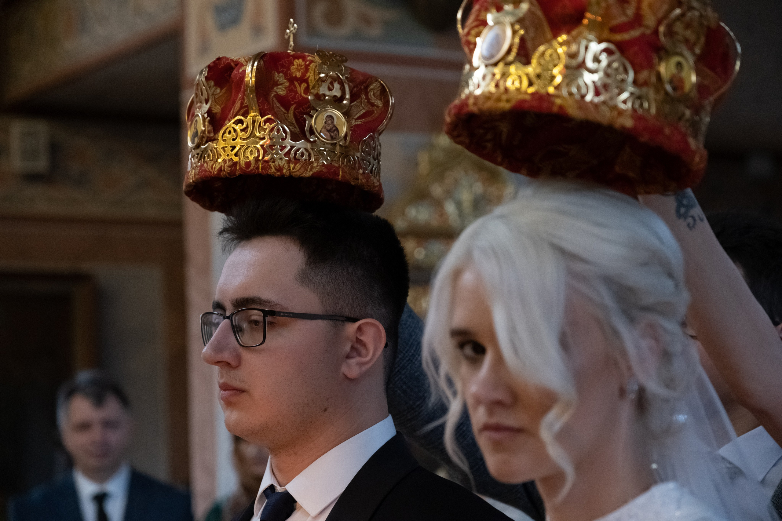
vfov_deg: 16.5
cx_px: 391
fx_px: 1803
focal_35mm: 83
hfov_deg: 24.5
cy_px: 260
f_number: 2.8
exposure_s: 1/160
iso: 2500
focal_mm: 55
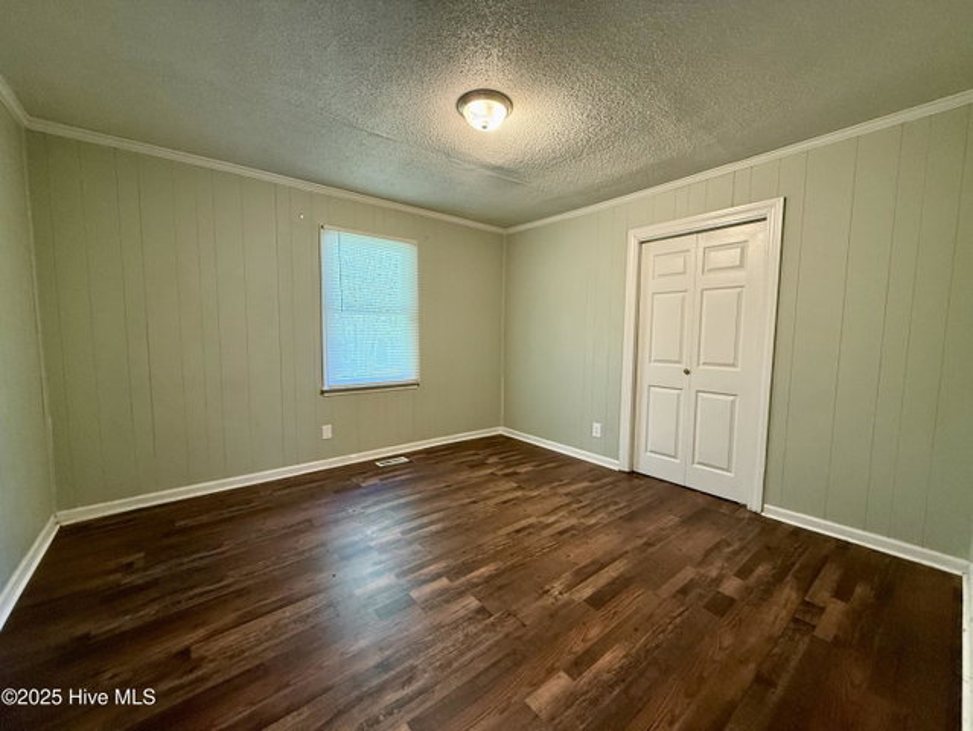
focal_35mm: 14
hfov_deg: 102.0
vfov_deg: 85.7
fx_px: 394
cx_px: 486
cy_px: 366
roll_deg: -0.5
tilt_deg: -4.3
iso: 320
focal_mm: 2.22
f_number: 2.2
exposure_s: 1/60
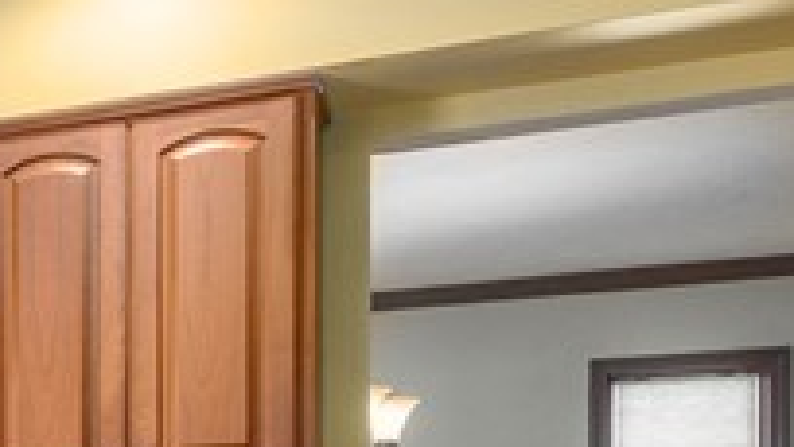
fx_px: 1643
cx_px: -625
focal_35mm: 78
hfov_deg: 20.0
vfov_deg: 14.8
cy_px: 597
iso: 160
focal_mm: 14
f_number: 9
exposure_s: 1/60
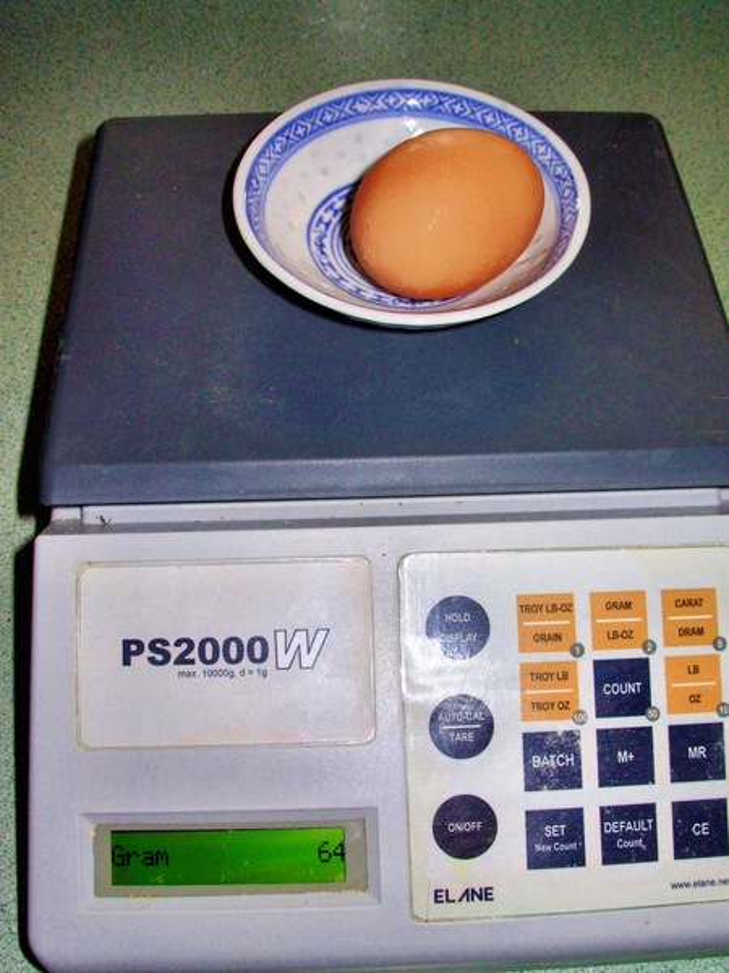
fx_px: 1067
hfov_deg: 37.7
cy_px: 486
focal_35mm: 38
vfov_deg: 49.0
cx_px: 364
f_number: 4.9
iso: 50
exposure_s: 1/32
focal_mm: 6.3
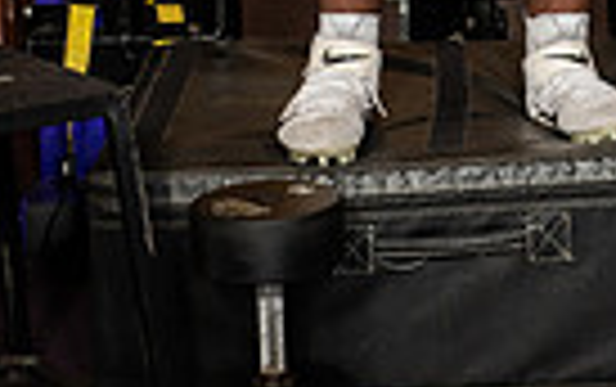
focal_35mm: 174
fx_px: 2925
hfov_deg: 12.0
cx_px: 490
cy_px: -495
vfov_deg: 7.2
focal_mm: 52
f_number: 7.1
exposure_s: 1/250
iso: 800
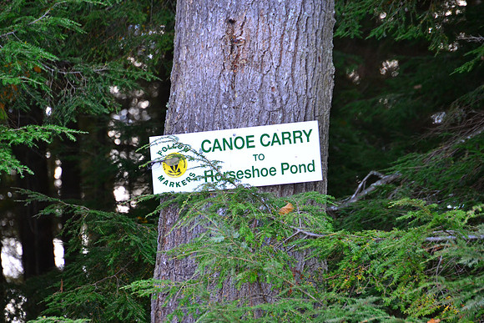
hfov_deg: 7.4
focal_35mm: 278
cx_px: 242
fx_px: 3732
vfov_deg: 5.0
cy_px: 162
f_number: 6
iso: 800
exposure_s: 1/125
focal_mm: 185
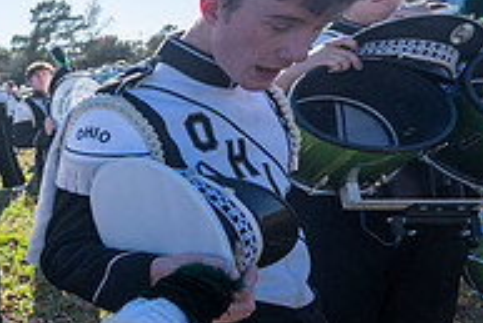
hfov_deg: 31.2
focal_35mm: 42
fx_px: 564
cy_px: 194
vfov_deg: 31.9
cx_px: -195
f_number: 5
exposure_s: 1/2000
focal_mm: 14
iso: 500
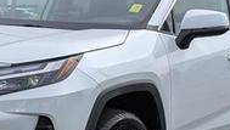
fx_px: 867
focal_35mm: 142
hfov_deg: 15.1
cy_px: 96
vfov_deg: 8.6
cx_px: 63
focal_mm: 6.9
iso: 22
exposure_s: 1/2000
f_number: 1.68
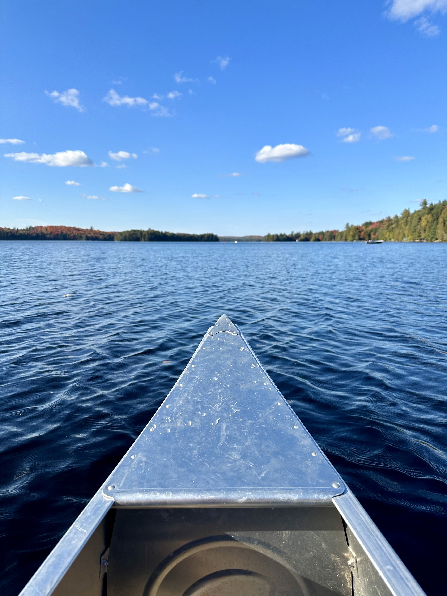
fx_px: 413
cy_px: 298
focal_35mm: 24
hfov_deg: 56.8
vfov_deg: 71.6
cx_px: 224
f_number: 1.78
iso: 80
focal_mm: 6.86
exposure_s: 1/3155
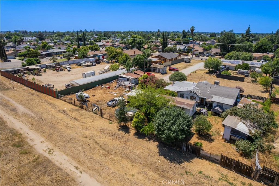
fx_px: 170
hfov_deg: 78.6
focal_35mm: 22
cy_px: 93
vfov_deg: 57.2
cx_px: 140
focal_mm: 8.38
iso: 110
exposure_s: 1/2000
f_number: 2.8
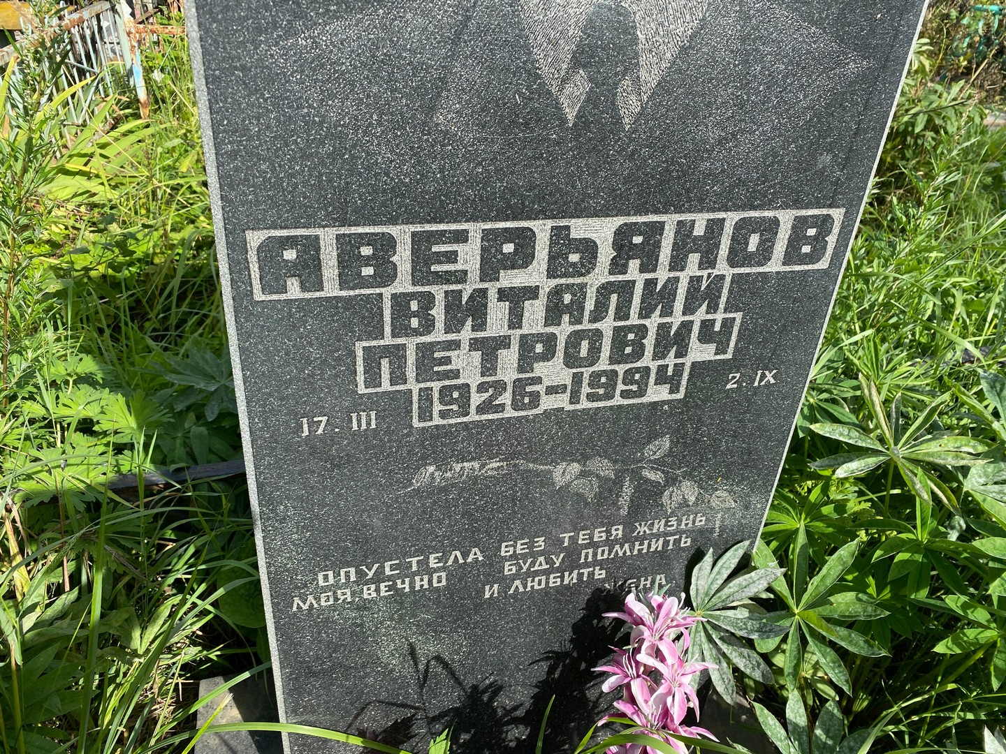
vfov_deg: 53.1
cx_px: 503
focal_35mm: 26
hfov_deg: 67.3
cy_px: 377
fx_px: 756
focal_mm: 4.25
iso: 32
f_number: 1.8
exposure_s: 1/1232
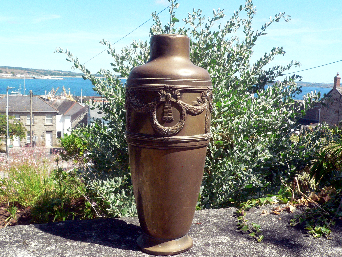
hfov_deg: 49.0
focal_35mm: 38
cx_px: 168
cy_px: 129
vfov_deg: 37.7
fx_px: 375
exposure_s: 1/1000
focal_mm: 6
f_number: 5.6
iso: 400
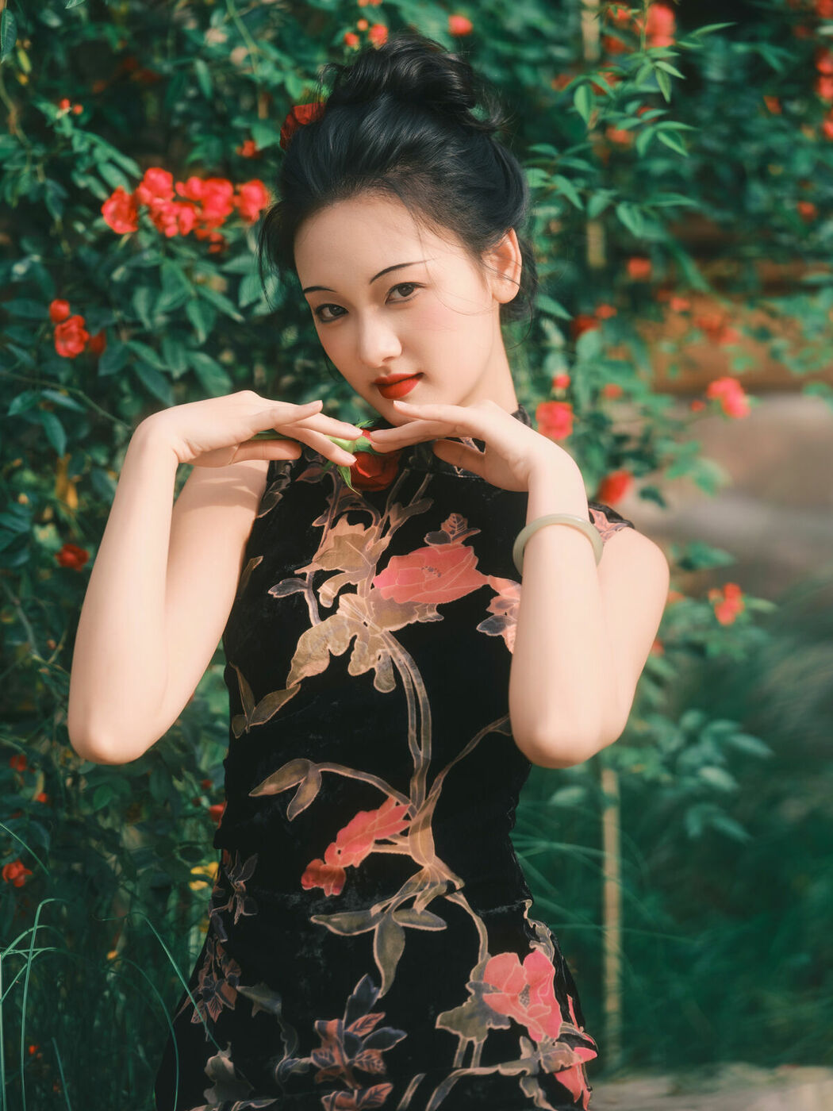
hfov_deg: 17.0
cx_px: 416
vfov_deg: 22.5
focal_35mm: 87
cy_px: 556
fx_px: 2791
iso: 400
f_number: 2.8
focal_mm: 110
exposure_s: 1/3200
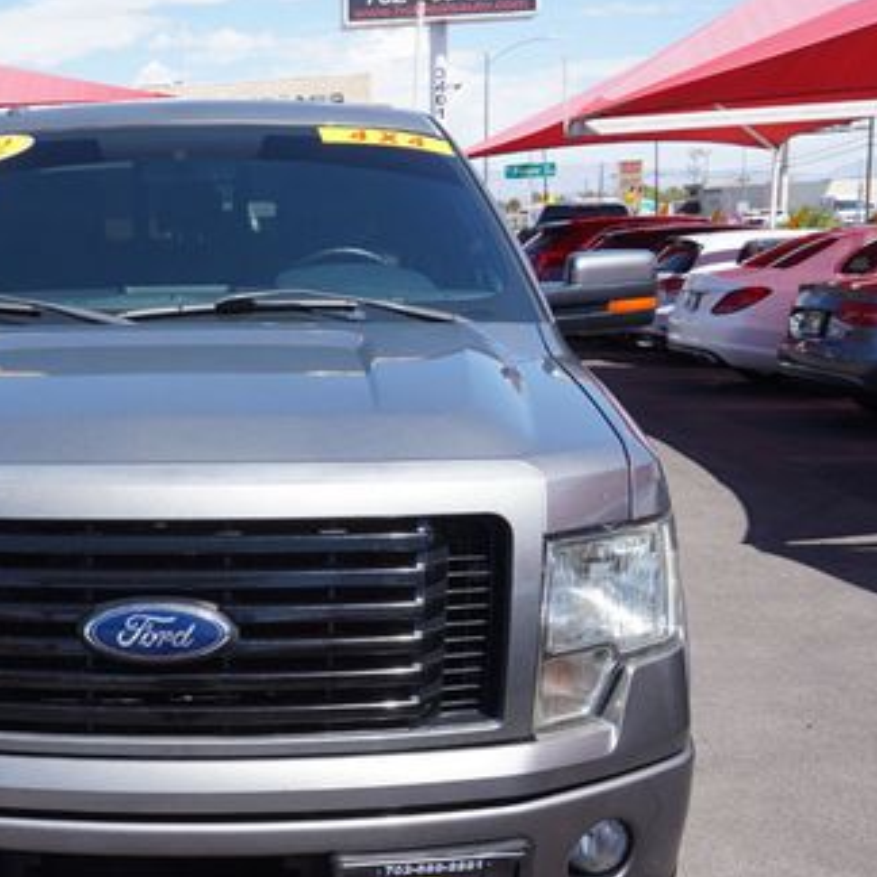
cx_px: 106
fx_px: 1515
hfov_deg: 31.0
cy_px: 571
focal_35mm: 53
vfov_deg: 32.1
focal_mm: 21
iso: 100
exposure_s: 1/250
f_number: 7.1
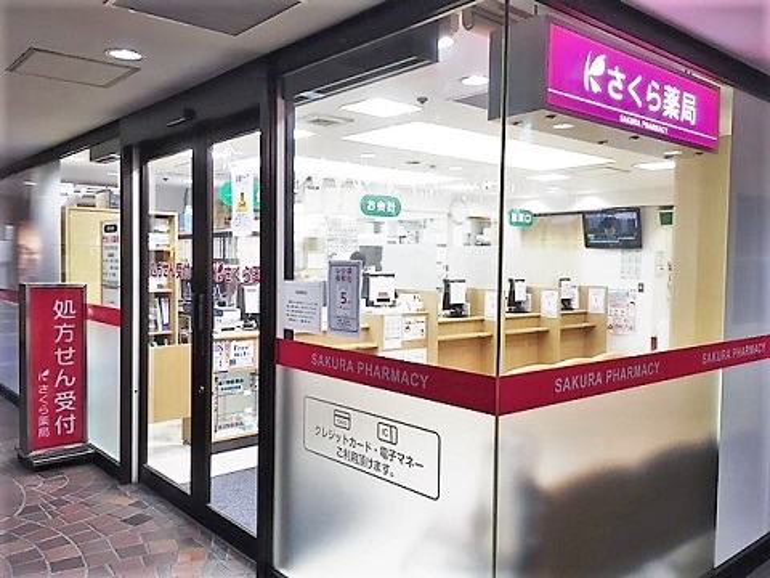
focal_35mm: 29
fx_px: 645
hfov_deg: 61.7
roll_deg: -0.8
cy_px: 289
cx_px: 385
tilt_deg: -3.5
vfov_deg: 48.2
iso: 50
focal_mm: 4.15
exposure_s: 1/30
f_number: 2.2
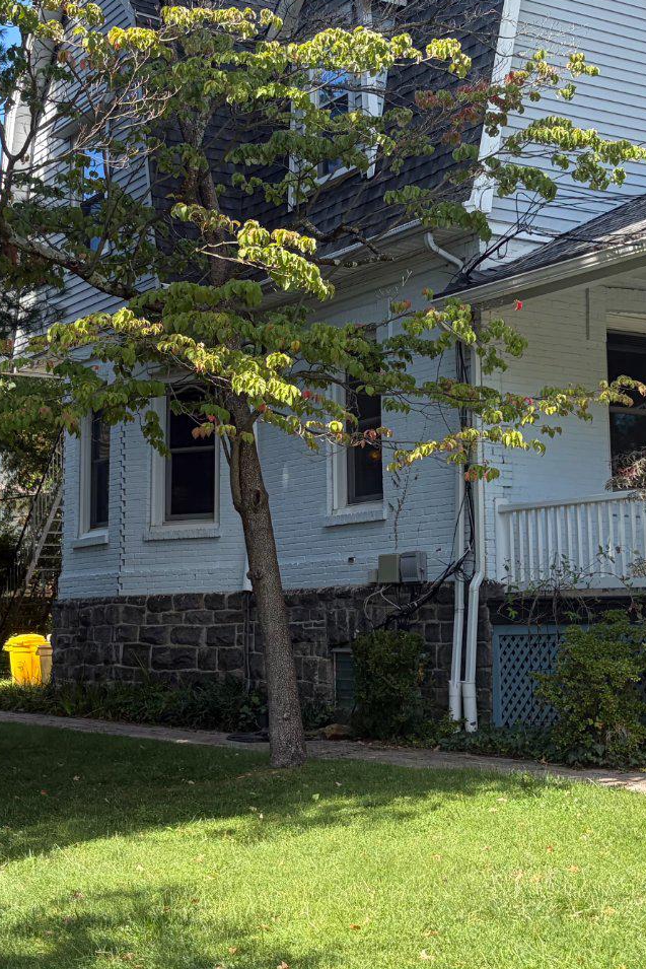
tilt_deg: +9.5
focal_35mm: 58
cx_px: 285
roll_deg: +0.2
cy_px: 392
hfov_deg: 23.4
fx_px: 1560
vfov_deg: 34.4
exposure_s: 1/945
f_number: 1.6
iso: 50
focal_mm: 5.96
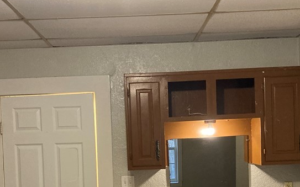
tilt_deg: -3.7
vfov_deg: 22.6
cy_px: 162
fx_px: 458
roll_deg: +1.6
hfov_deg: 36.2
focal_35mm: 56
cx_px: 131
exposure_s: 1/40
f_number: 1.8
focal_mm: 3.99
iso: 320
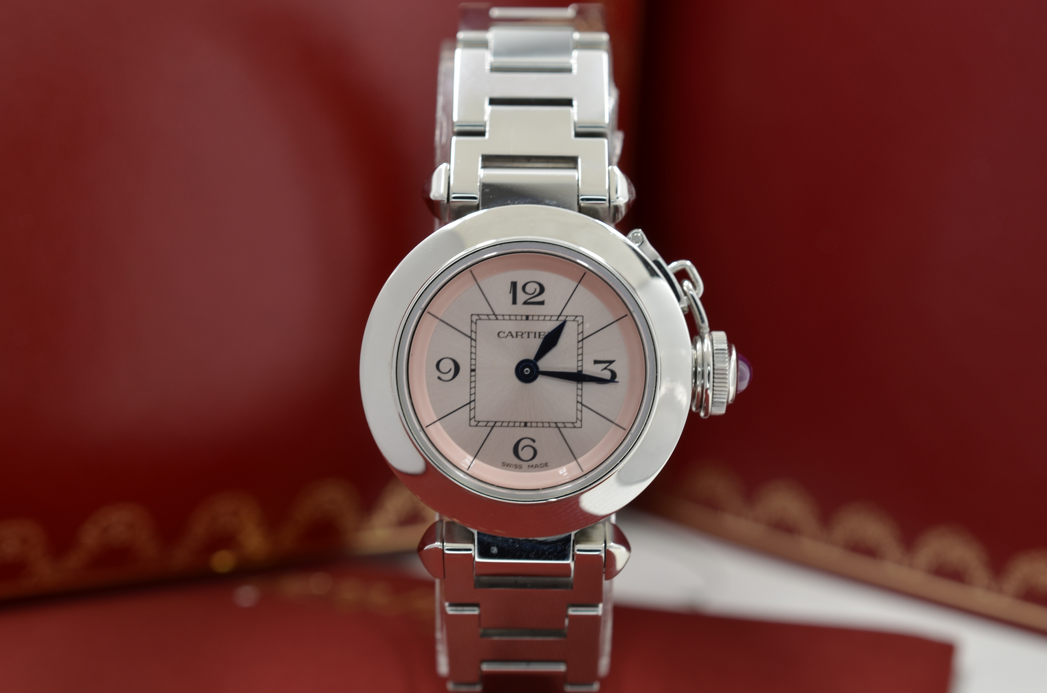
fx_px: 1741
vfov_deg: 22.5
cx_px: 524
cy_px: 346
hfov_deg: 33.5
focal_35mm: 60
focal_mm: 40
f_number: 8
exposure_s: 1/50
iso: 160
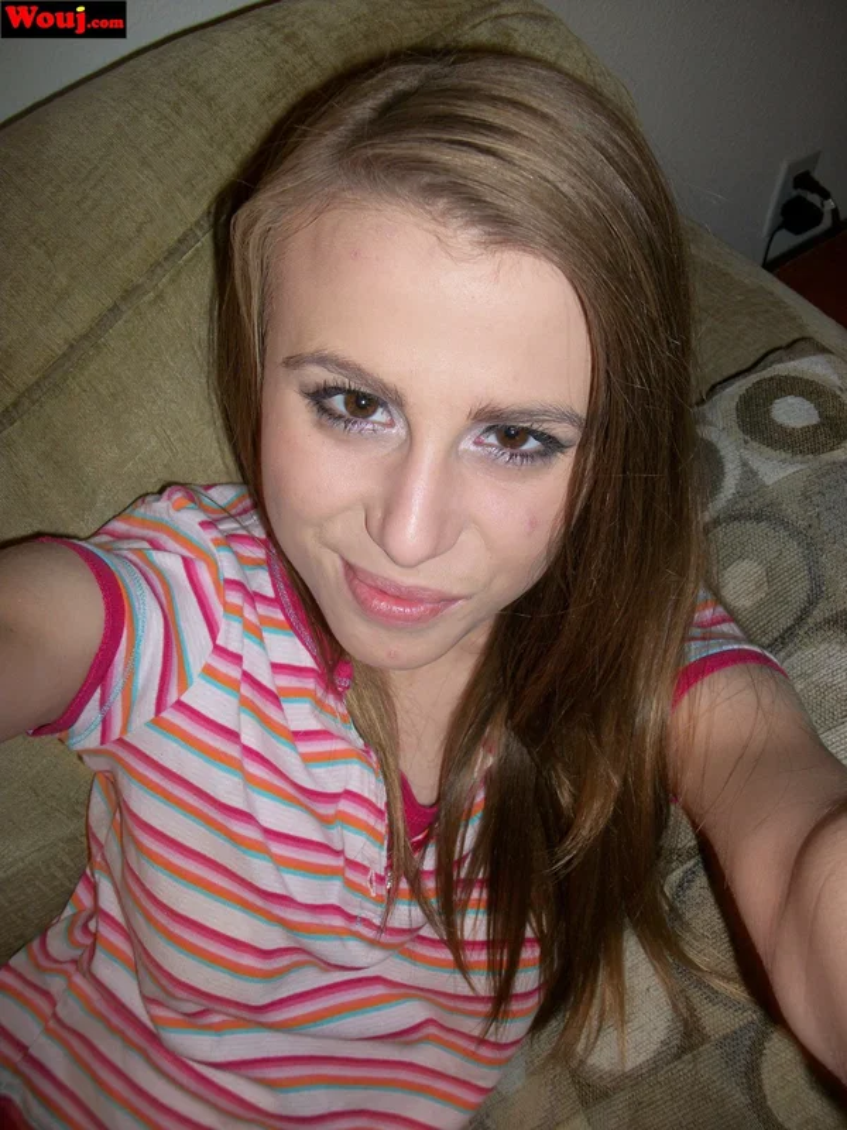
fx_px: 1044
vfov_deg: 56.8
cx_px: 424
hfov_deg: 44.2
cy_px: 565
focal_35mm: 32
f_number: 2.9
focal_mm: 5.7
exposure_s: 1/30
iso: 80
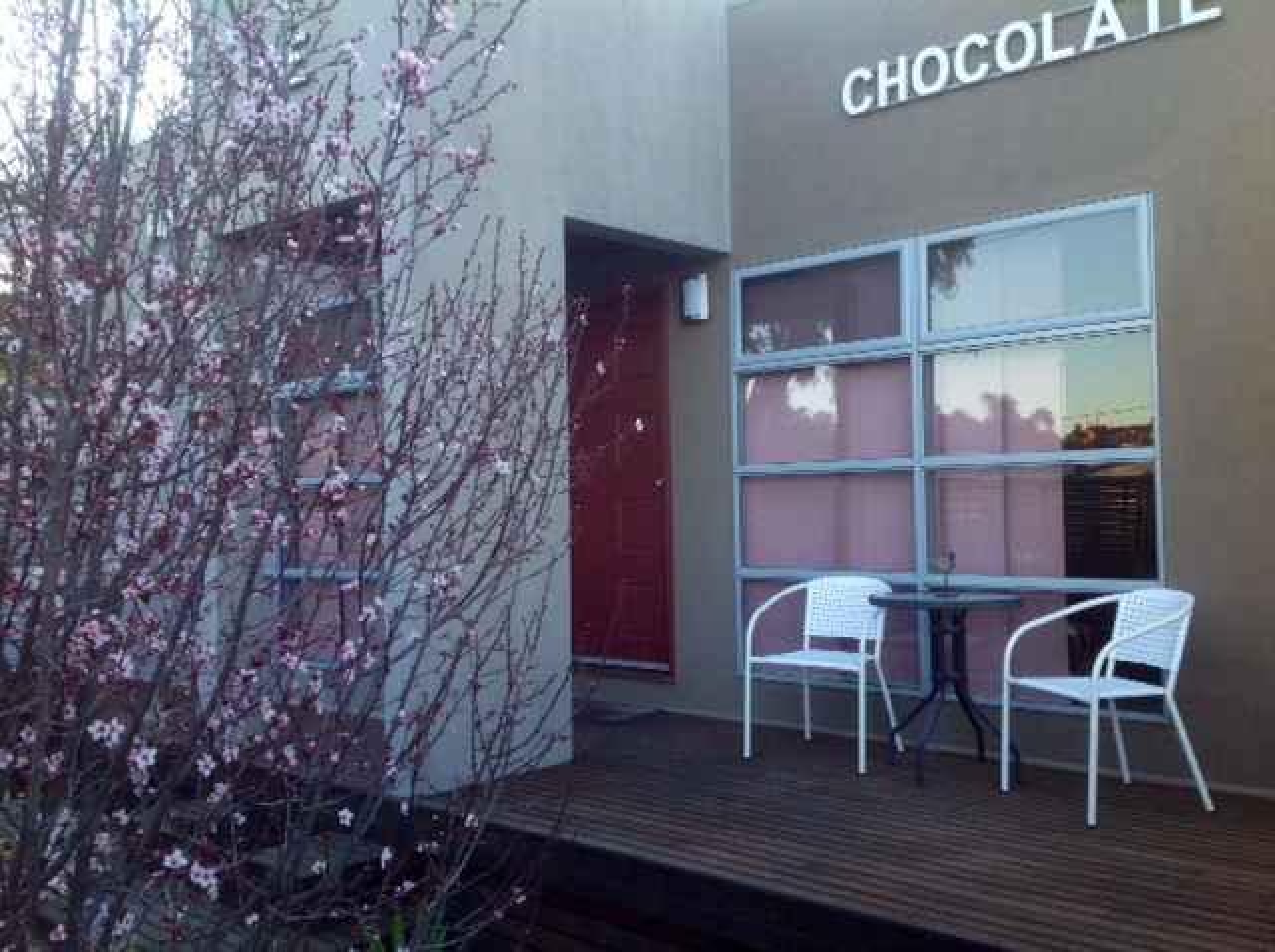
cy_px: 476
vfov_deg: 40.6
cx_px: 638
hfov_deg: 52.7
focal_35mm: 35
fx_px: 1287
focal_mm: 4.28
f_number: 2.4
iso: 100
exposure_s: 1/120
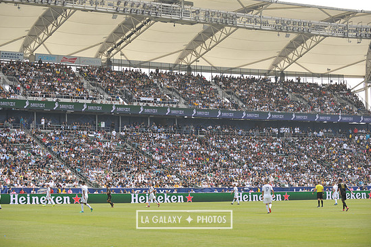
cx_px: 184
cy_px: 117
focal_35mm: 85
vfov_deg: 16.0
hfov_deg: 23.9
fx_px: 875
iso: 320
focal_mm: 80
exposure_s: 1/2500
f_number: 3.5
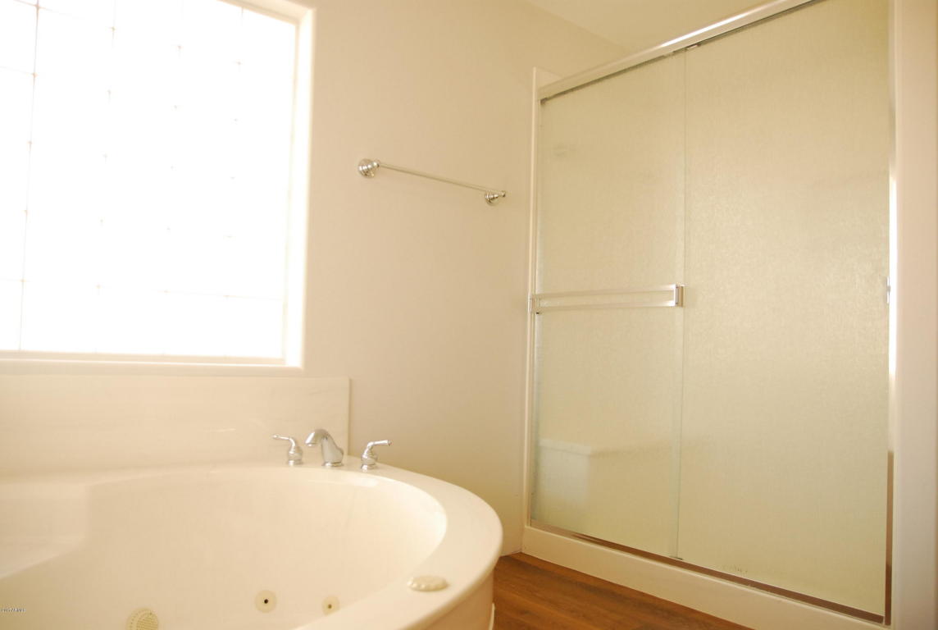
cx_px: 469
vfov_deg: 48.1
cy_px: 315
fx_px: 705
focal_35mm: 27
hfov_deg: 67.3
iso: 800
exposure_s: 1/400
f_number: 10
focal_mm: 18
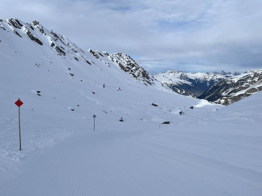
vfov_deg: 53.1
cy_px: 98
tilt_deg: -5.1
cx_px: 131
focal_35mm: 26
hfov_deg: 67.3
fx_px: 197
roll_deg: +2.2
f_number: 1.6
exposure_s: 1/6494
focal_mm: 5.1
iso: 50
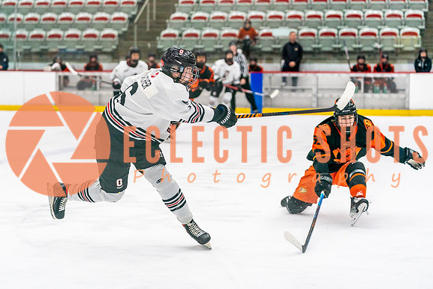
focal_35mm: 98
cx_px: 190
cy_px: 144
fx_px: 1174
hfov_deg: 20.9
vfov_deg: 14.0
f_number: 2.8
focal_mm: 87
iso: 3200
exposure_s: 1/1250
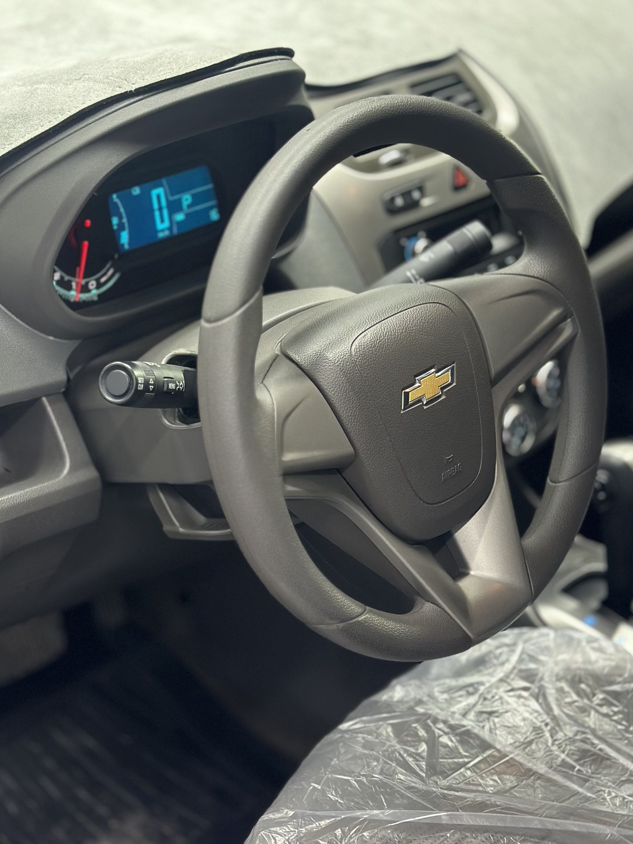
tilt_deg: -26.6
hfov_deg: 21.6
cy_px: 412
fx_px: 1658
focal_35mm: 68
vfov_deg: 28.6
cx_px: 263
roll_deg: -1.9
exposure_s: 1/50
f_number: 1.78
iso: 160
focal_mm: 6.86
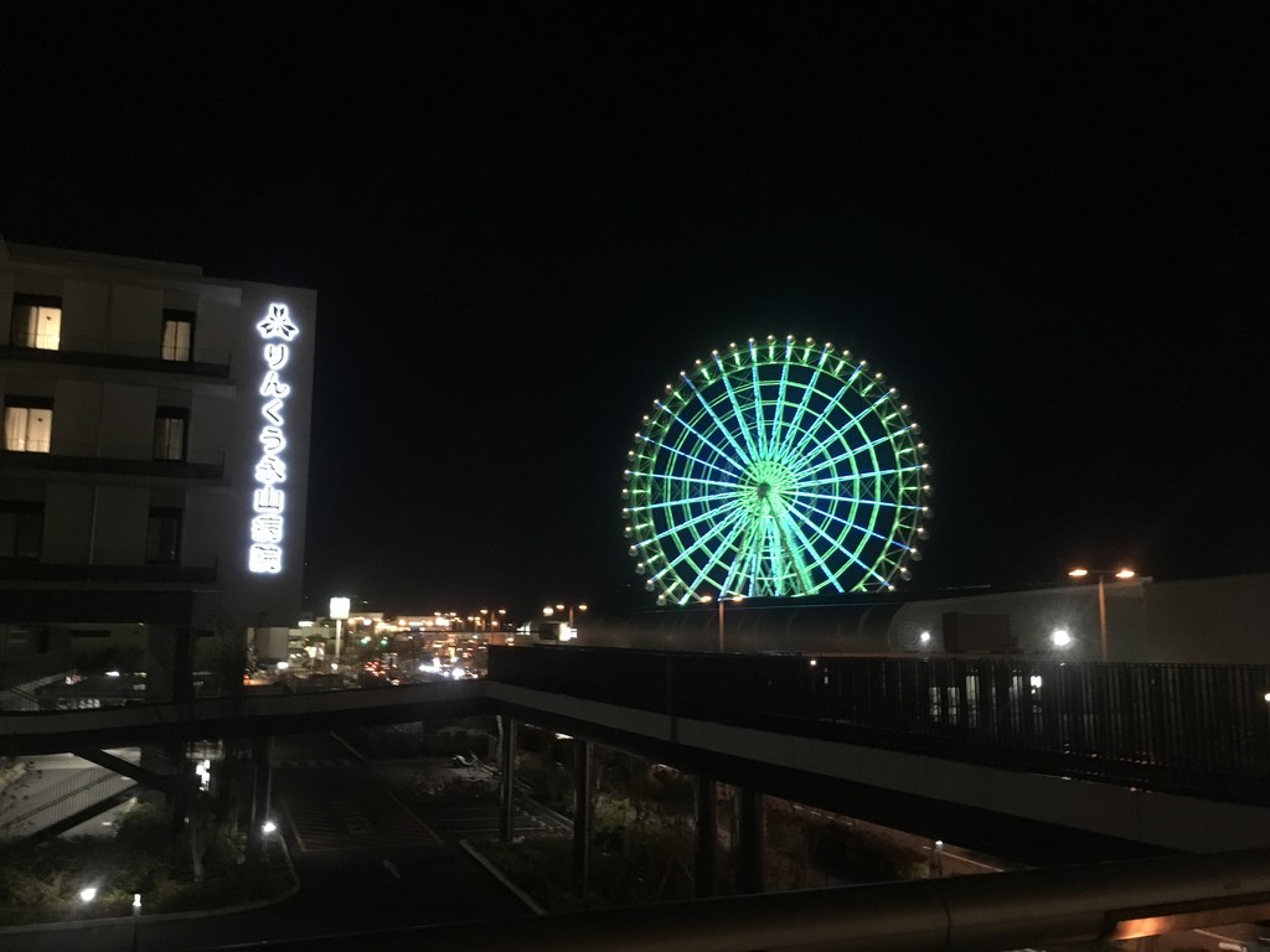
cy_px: 476
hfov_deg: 61.7
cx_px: 635
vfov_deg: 48.2
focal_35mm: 29
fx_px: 1064
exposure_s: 1/15
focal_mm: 4.15
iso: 500
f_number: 2.2
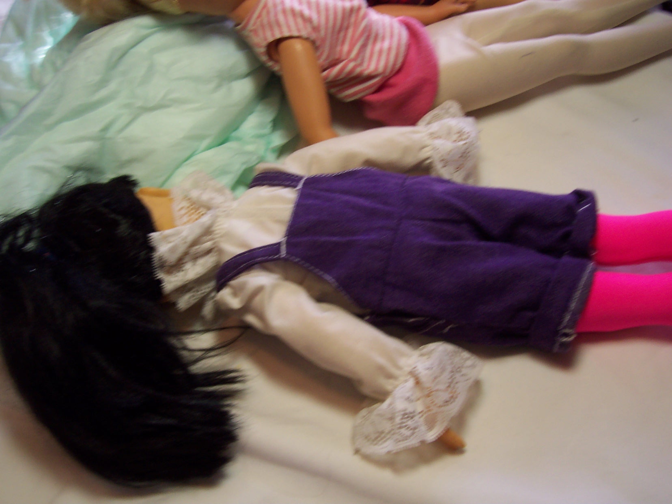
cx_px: 336
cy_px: 252
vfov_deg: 38.7
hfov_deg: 50.1
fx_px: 718
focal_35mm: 37
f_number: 2.8
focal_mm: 5.6
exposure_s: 1/45
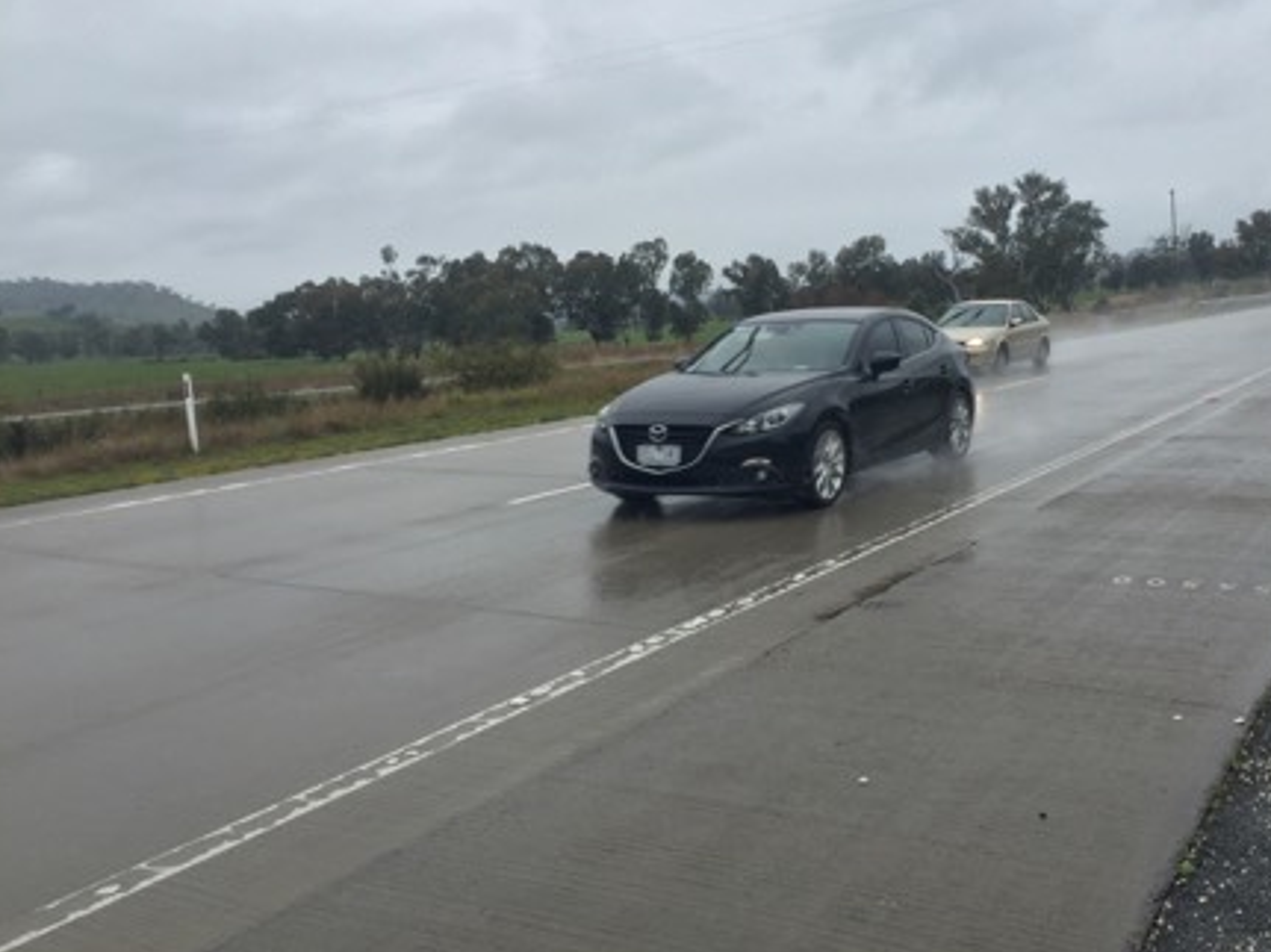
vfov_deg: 40.7
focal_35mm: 35
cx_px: 755
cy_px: 445
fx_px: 1285
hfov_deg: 52.3
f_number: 2.2
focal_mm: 4.15
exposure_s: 1/542
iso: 32
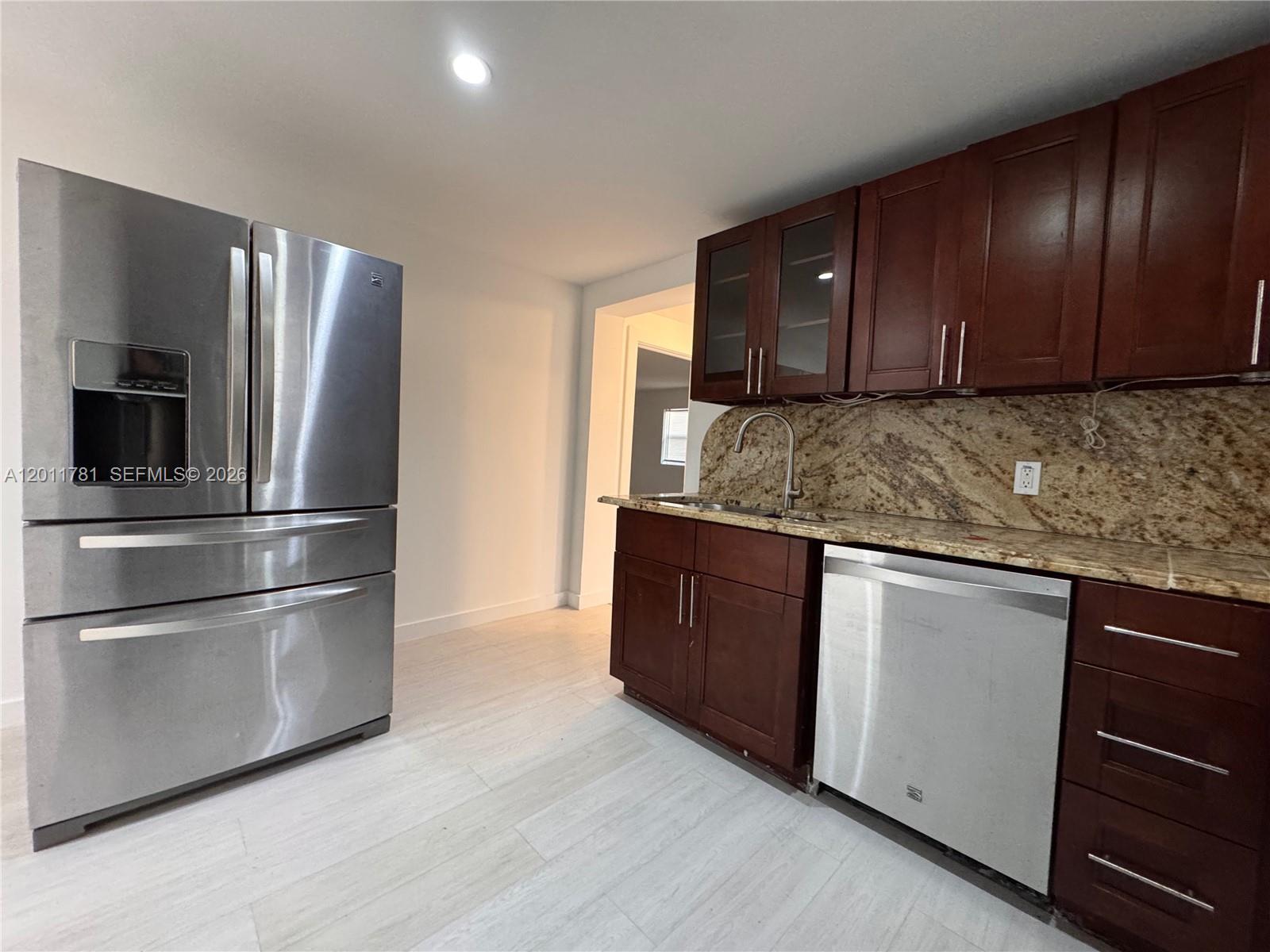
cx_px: 635
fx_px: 514
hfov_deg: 102.1
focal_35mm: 14
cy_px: 476
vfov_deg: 85.7
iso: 640
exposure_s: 1/60
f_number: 2.2
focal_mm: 2.22
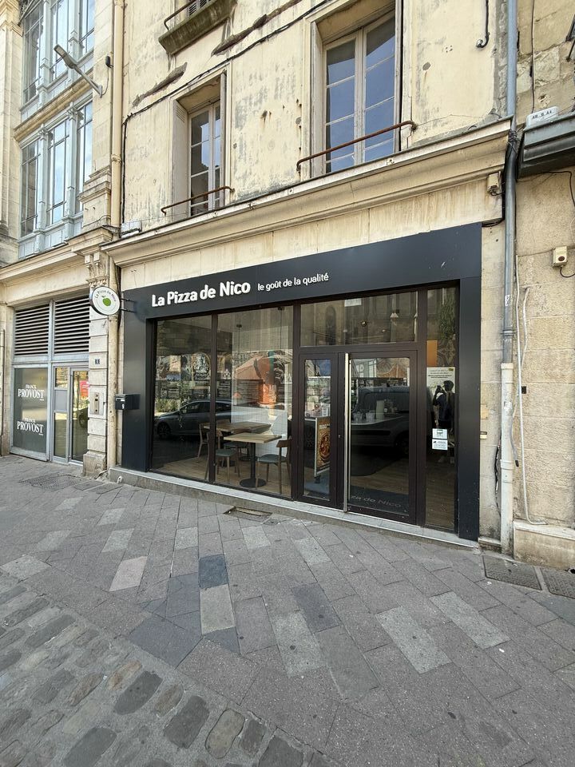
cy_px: 384
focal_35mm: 14
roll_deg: -1.3
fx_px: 310
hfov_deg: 85.7
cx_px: 288
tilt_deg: +0.1
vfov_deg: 102.1
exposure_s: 1/141
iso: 50
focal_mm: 2.22
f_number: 2.2
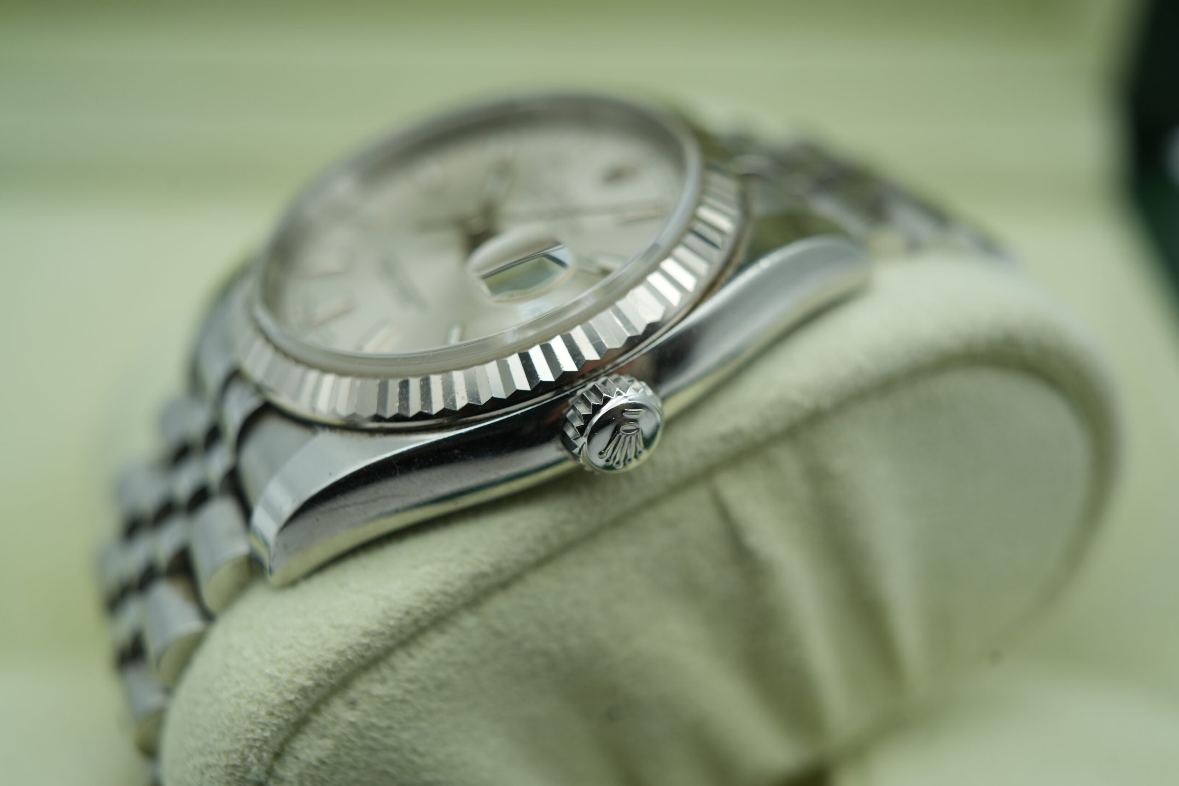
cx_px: 590
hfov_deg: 54.4
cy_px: 393
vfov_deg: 37.9
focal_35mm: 35
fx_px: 1146
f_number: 5
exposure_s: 1/250
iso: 400
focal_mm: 35
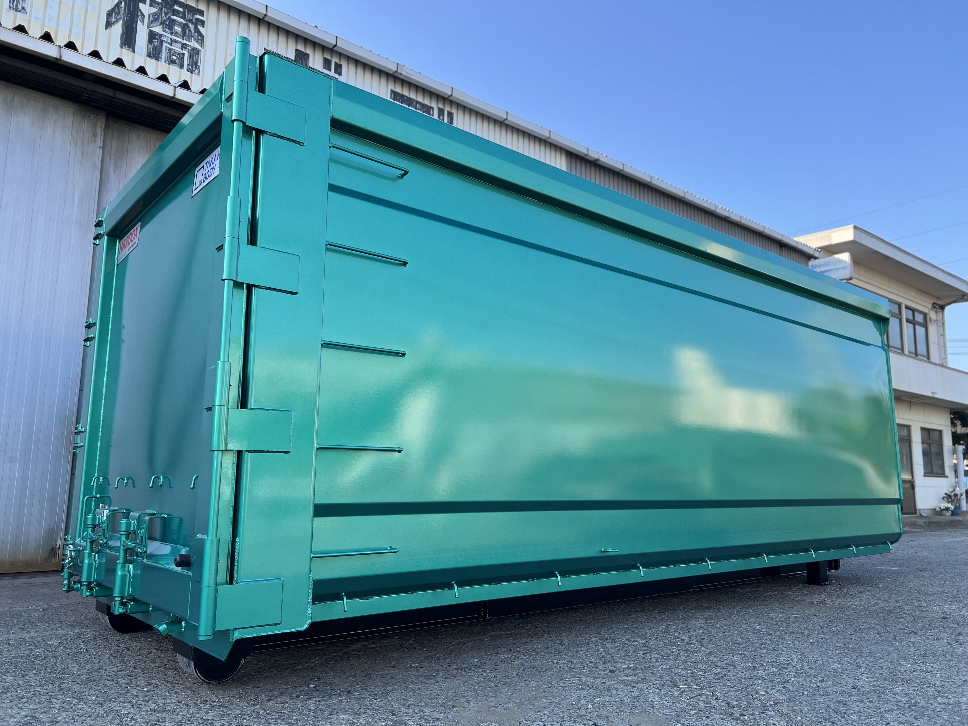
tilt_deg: +9.3
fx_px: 727
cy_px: 363
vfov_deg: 53.1
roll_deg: -1.2
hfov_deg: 67.3
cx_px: 484
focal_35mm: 26
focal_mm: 5.7
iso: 50
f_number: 1.5
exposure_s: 1/909
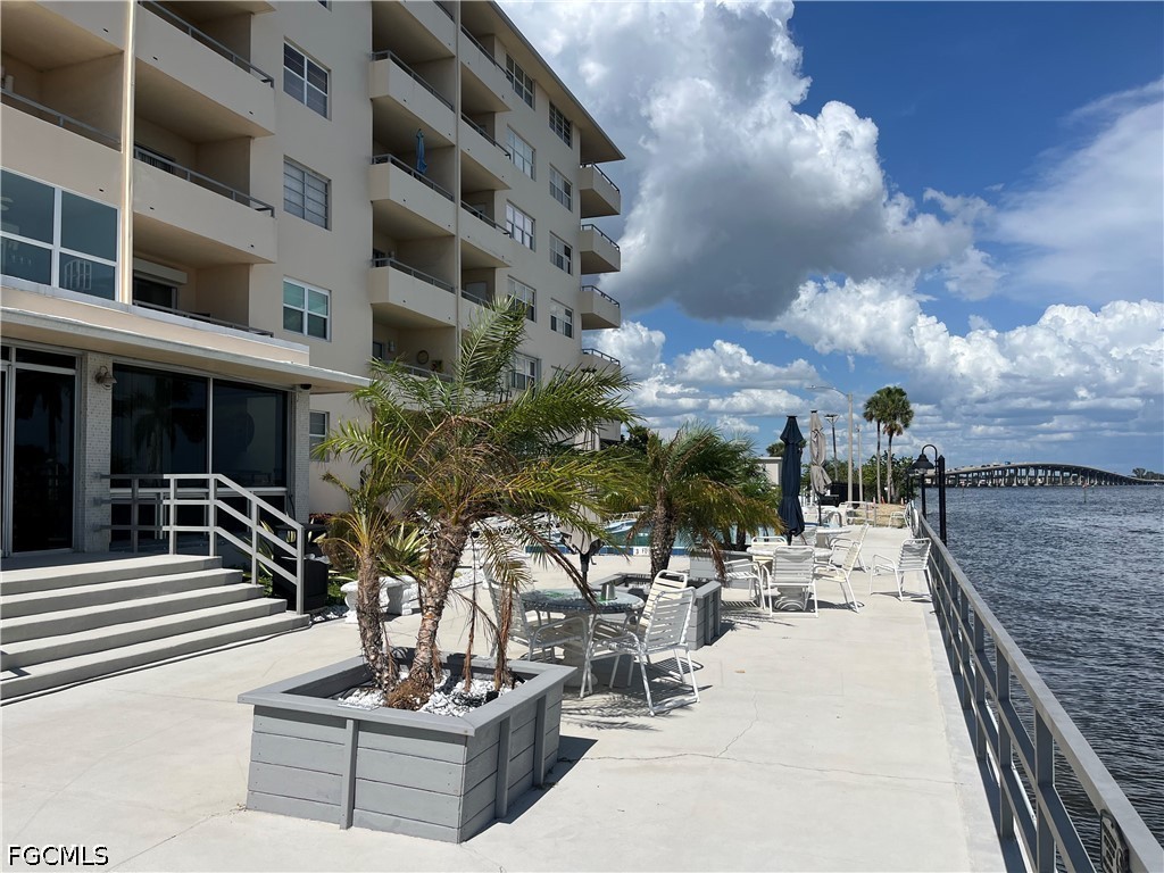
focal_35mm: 26
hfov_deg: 67.3
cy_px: 436
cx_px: 582
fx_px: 874
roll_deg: +0.3
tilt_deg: +2.1
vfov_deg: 53.1
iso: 50
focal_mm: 5.1
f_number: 1.6
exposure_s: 1/7353
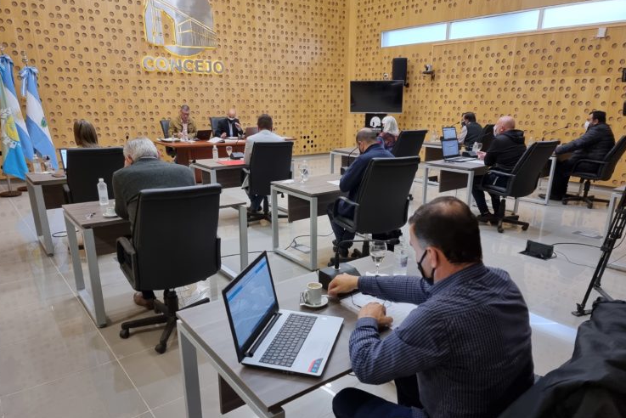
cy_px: 236
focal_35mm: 26
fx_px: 452
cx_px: 313
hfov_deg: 69.4
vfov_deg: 49.5
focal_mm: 6.7
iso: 250
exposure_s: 1/50
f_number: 1.8
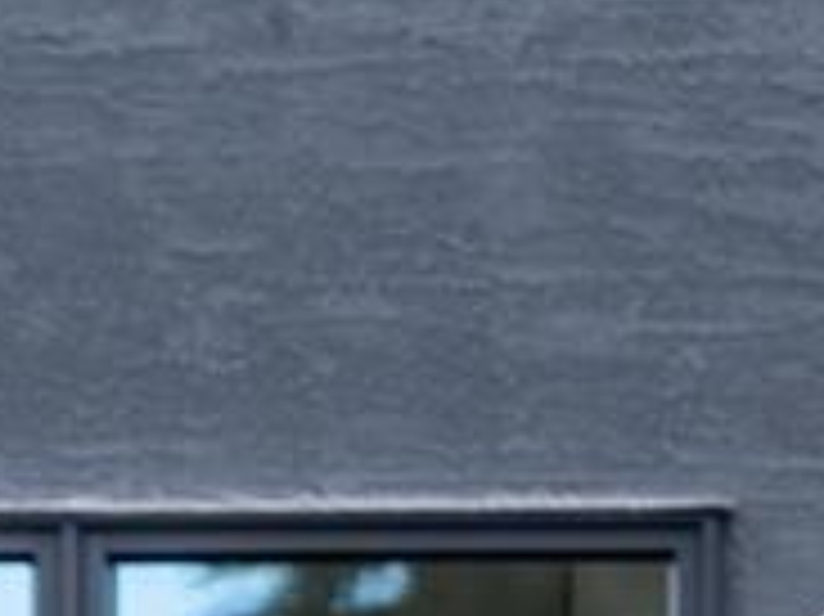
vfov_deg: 3.4
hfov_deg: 4.5
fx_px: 10253
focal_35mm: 431
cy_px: 1167
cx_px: 1730
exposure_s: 1/160
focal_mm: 56
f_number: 4.5
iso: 100
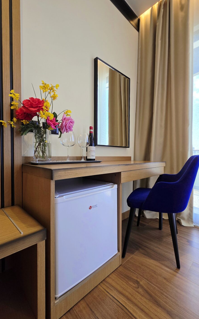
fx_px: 130
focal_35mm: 15
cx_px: 125
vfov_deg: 101.4
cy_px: 156
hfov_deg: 73.5
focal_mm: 2.2
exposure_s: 1/101
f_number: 1.9
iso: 100
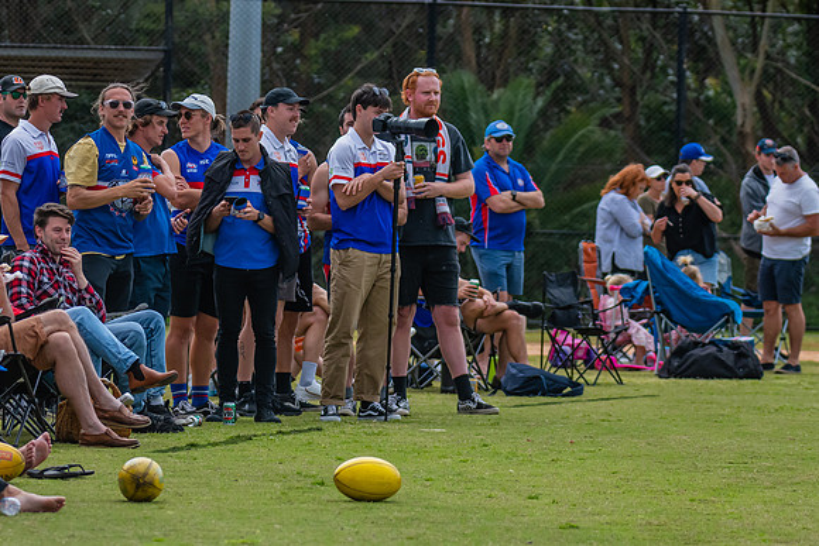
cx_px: 123
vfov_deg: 4.8
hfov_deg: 7.1
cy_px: 259
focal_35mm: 289
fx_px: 6574
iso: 800
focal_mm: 170
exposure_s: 1/1600
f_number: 5
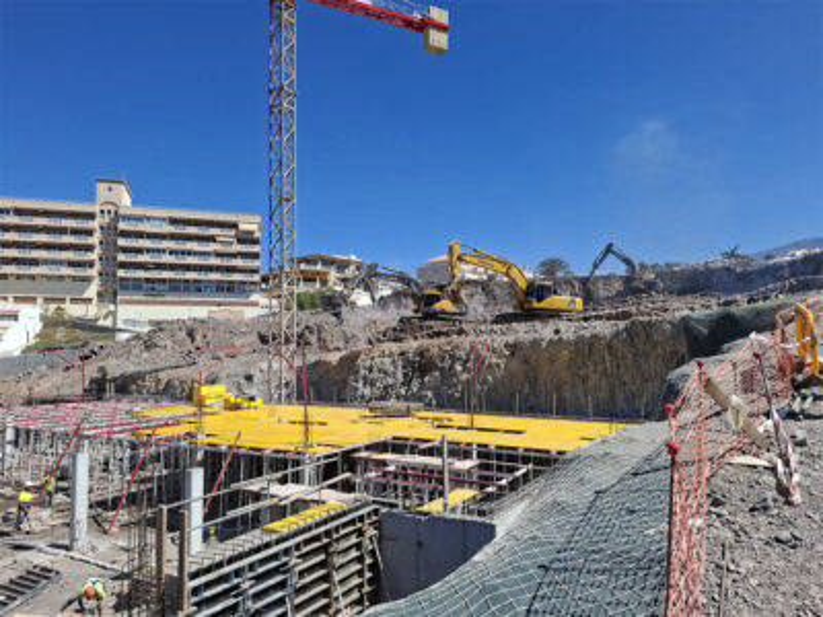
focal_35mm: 23
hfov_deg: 73.9
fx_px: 547
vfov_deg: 58.9
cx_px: 412
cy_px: 308
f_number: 1.8
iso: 50
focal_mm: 5.5
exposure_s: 1/1779
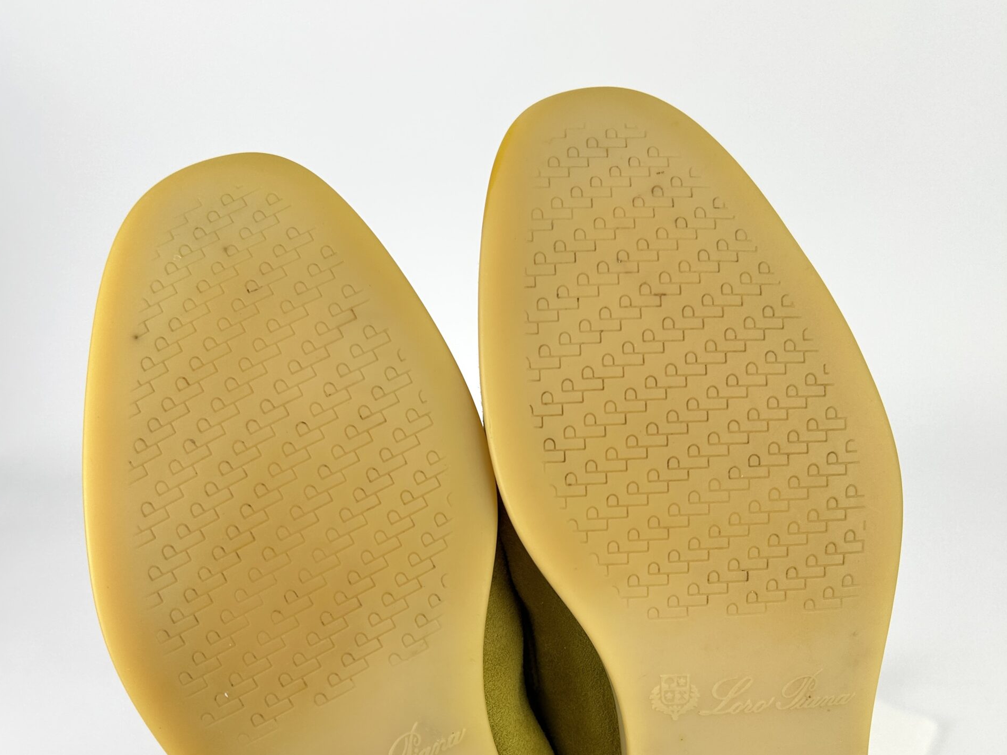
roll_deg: +5.8
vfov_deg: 39.3
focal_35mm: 35
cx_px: 501
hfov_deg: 52.6
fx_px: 1018
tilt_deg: -34.9
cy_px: 589
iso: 40
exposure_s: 1/178
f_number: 1.5
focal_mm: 5.7
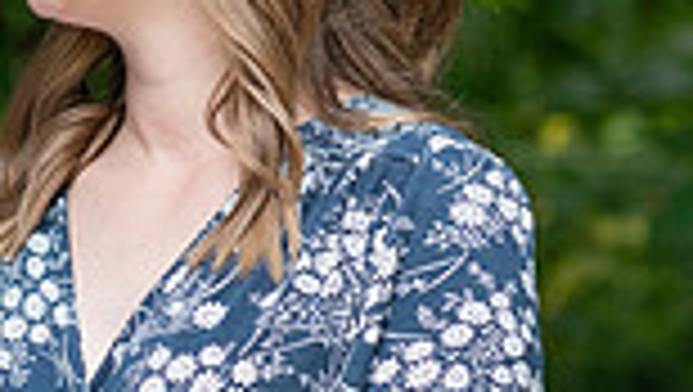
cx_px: -213
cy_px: 239
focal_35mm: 392
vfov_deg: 3.1
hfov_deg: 5.5
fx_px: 7211
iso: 1000
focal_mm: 85
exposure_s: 1/400
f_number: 3.2
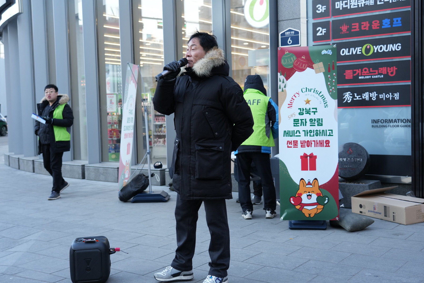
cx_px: 212
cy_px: 141
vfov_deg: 30.5
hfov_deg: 44.5
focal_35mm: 44
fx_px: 518
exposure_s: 1/320
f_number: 4
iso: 500
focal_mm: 39
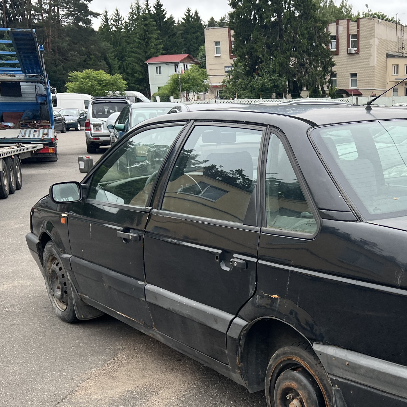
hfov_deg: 32.5
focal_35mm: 50
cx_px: 360
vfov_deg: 33.5
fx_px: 665
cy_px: 290
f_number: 1.5
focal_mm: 5.7
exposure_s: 1/357
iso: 50
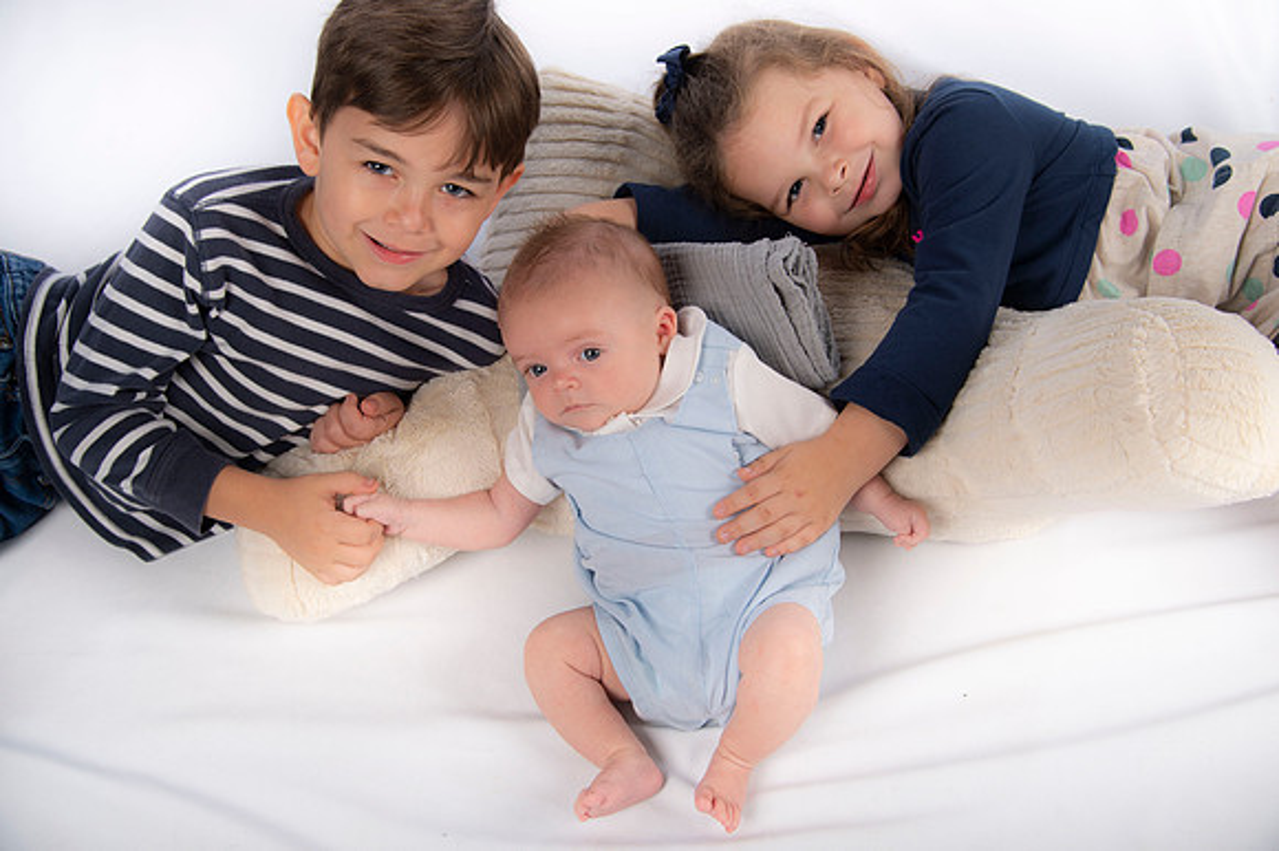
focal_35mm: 44
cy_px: 426
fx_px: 1562
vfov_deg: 30.5
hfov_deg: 44.5
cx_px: 640
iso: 100
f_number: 5.6
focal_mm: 44
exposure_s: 1/200
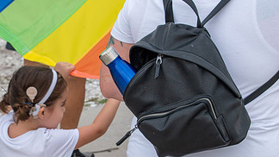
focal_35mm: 135
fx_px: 998
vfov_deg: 9.0
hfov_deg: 15.8
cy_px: 130
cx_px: 71
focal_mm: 48
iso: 400
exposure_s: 1/250
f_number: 8
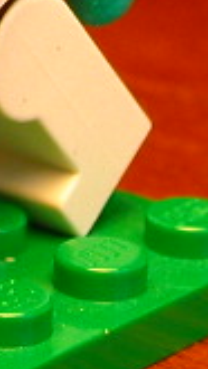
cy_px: -123
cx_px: -130
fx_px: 3015
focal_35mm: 308
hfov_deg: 3.9
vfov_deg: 6.9
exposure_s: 1/83.4
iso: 100
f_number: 3.8
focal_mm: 11.1
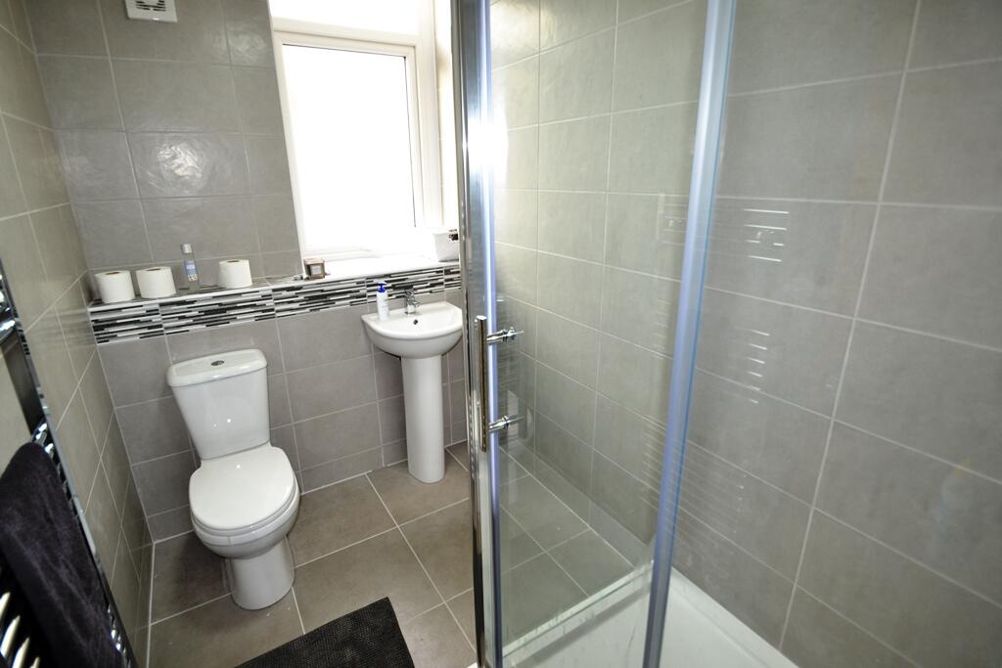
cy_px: 334
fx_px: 459
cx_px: 501
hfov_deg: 95.0
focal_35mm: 16
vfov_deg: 72.1
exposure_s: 1/60
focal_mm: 11
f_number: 3.5
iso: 400
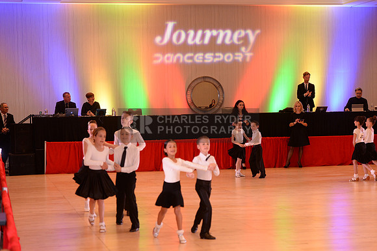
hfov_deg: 23.7
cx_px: 188
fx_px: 899
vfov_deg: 15.8
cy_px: 126
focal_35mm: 86
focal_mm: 86
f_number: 3.5
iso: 2000
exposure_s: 1/250
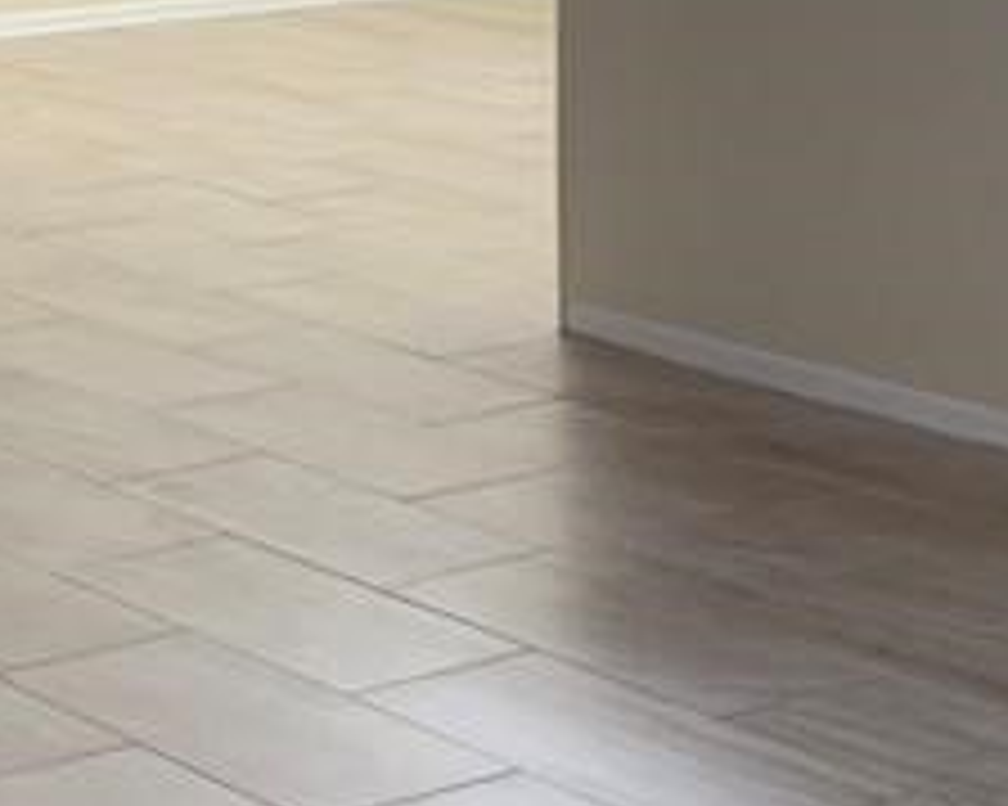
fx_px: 3459
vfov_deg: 12.8
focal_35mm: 116
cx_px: -94
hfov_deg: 16.1
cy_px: -257
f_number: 1.8
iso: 100
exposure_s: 1/60
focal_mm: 4.25
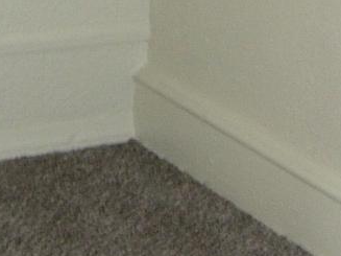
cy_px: -386
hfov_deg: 8.3
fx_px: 2344
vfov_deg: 6.0
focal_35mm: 238
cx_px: 23
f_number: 2.8
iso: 79
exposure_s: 1/32
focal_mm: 7.8
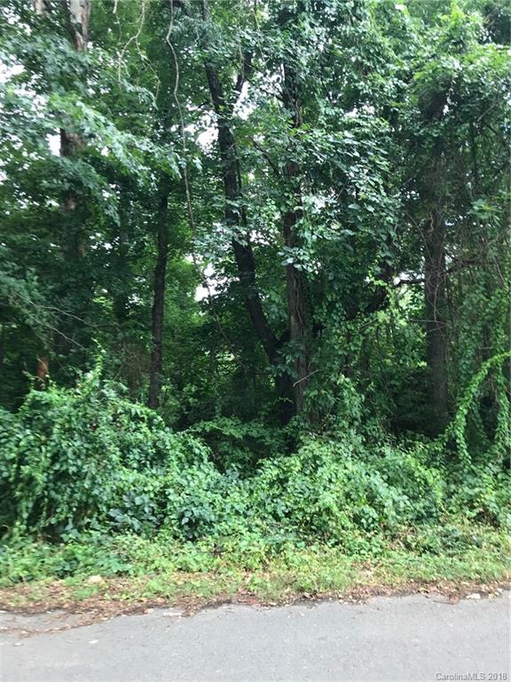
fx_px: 551
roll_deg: -0.6
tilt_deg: +6.0
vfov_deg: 63.4
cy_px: 341
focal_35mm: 28
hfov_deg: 49.7
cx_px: 256
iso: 25
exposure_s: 1/60
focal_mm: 3.99
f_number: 1.8
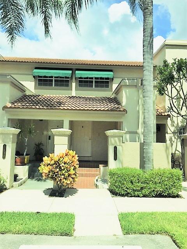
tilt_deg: +3.5
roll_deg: -1.4
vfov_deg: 61.7
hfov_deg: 48.2
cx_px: 94
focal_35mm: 29
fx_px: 209
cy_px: 124
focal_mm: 4.15
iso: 32
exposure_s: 1/3597
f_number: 2.2
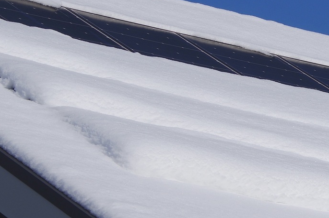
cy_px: 181
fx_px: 3113
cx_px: 402
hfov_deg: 6.0
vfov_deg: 4.0
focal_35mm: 341
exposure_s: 1/500
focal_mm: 78
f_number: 11
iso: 100
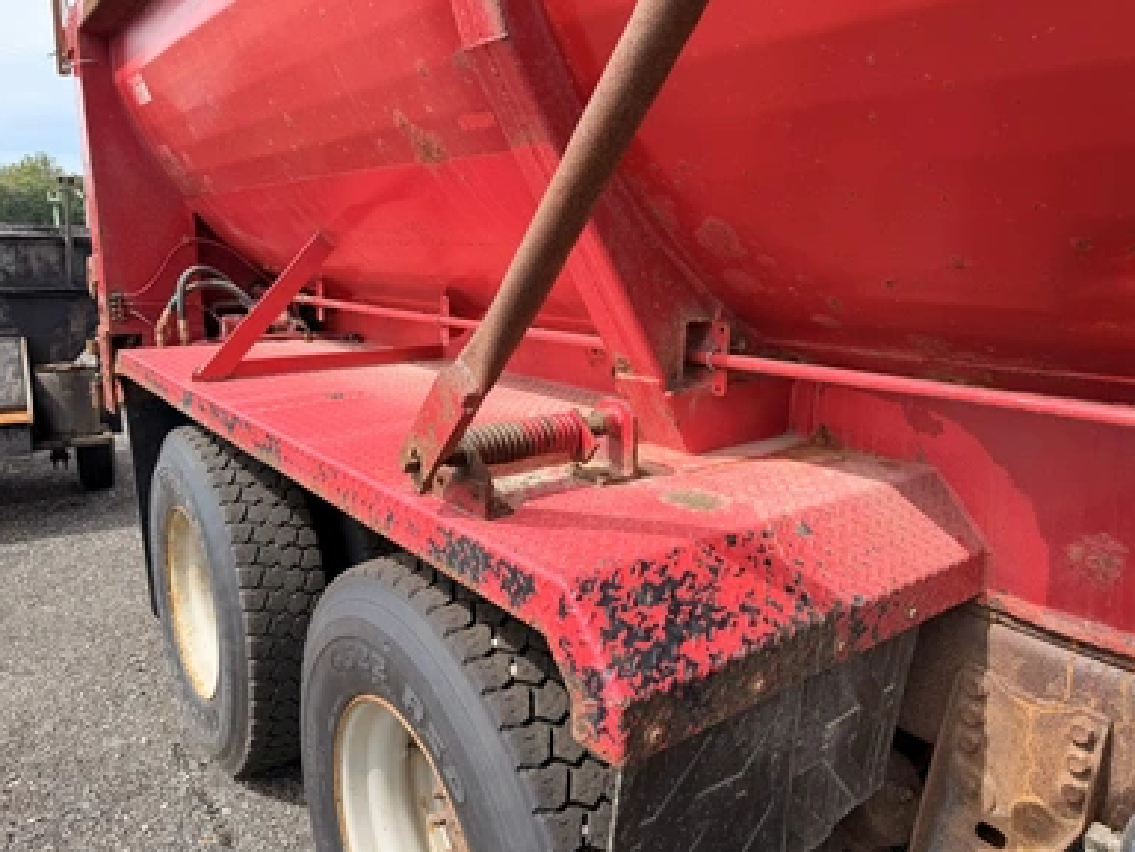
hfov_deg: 69.4
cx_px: 570
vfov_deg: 54.9
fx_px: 820
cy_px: 417
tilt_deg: -9.1
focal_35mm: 25
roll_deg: -2.1
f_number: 1.78
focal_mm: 6.76
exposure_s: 1/1174
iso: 80
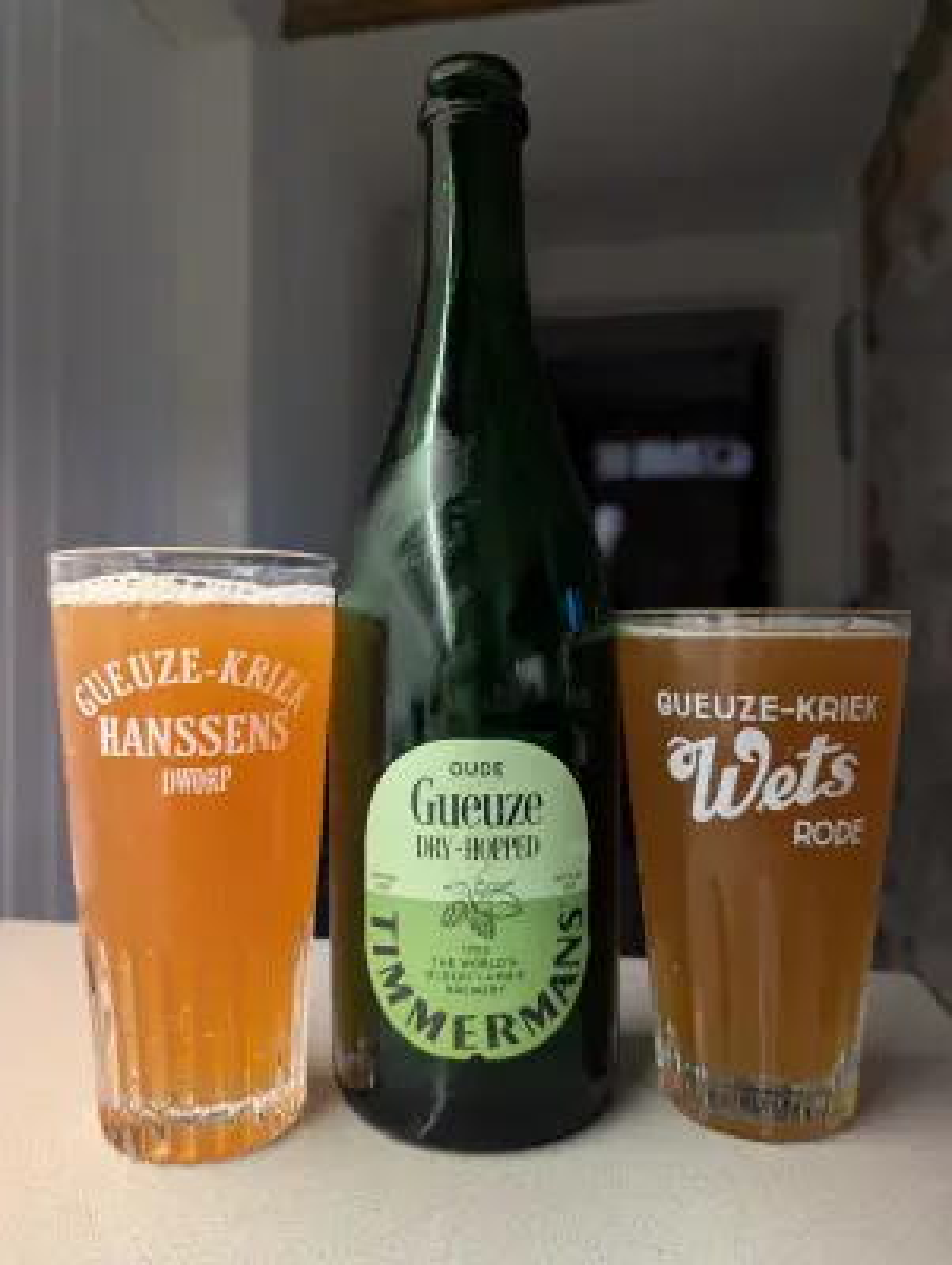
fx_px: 878
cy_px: 632
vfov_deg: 71.5
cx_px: 476
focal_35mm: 24
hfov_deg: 56.9
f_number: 1.68
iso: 254
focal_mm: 6.9
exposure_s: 1/23.8
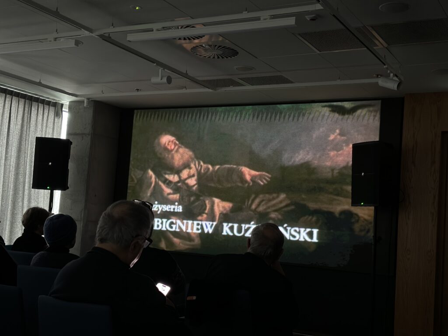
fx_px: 621
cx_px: 224
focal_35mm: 48
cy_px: 168
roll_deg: -4.1
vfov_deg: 30.3
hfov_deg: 39.7
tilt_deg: +5.2
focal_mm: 6.86
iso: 250
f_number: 1.78
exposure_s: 1/40
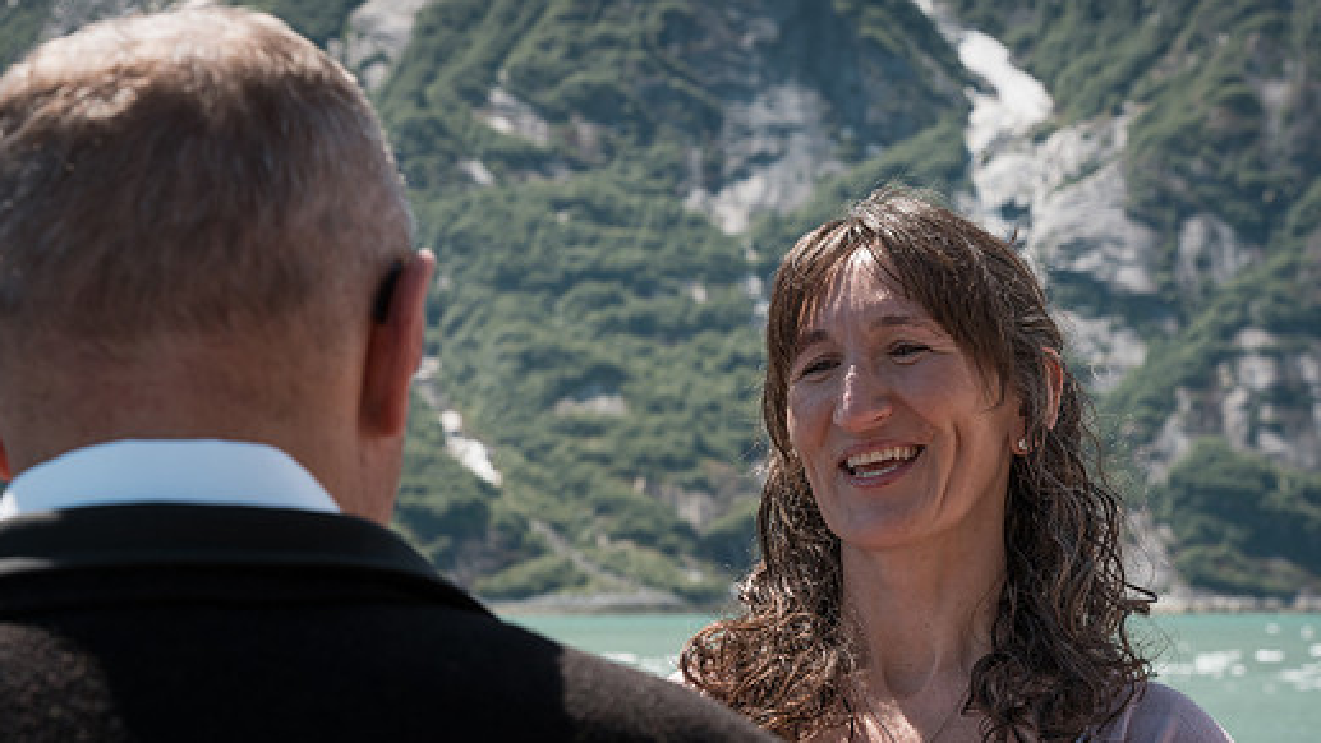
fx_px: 3048
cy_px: 471
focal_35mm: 87
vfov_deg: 13.9
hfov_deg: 24.4
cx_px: 713
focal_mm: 74
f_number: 10
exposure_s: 1/400
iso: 500
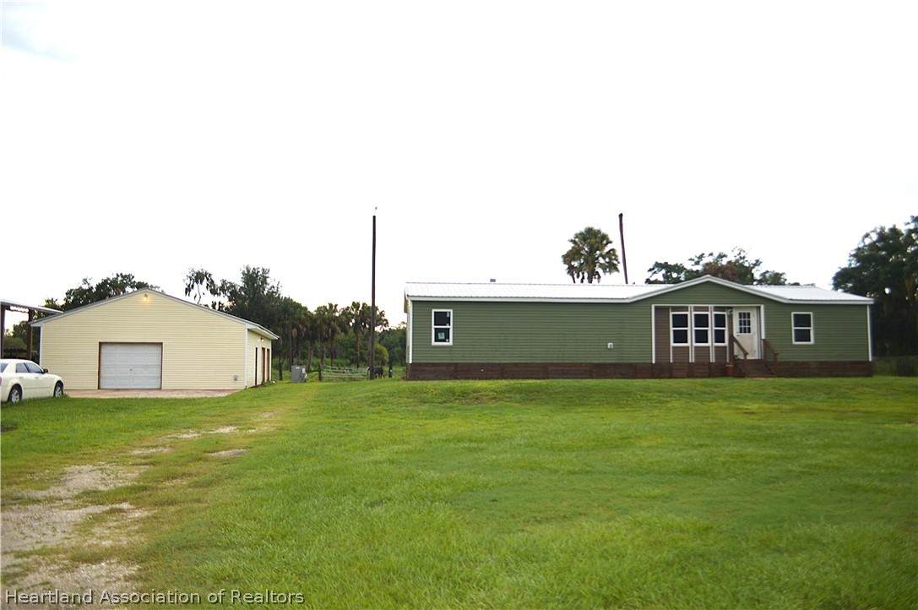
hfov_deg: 67.4
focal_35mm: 27
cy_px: 305
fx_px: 688
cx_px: 459
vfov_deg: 47.8
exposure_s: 1/160
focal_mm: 18
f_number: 3.5
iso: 100
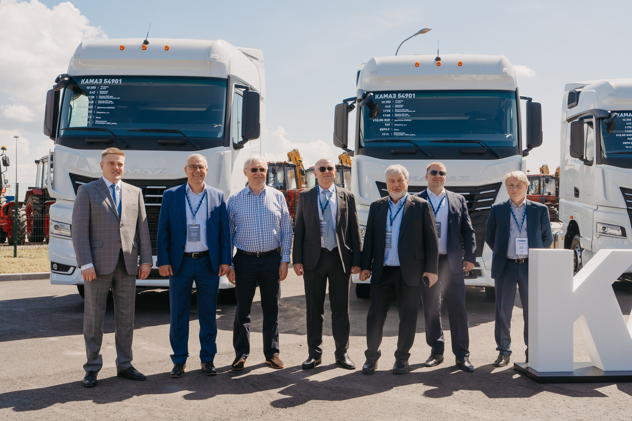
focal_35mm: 36
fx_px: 632
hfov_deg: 53.1
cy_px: 210
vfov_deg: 36.9
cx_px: 316
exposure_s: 1/200
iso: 160
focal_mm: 36
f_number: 11
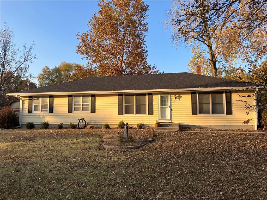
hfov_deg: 63.4
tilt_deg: +4.3
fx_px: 216
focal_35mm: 28
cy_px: 100
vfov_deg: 49.7
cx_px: 134
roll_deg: -0.6
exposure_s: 1/496
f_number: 1.8
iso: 32
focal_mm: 3.99
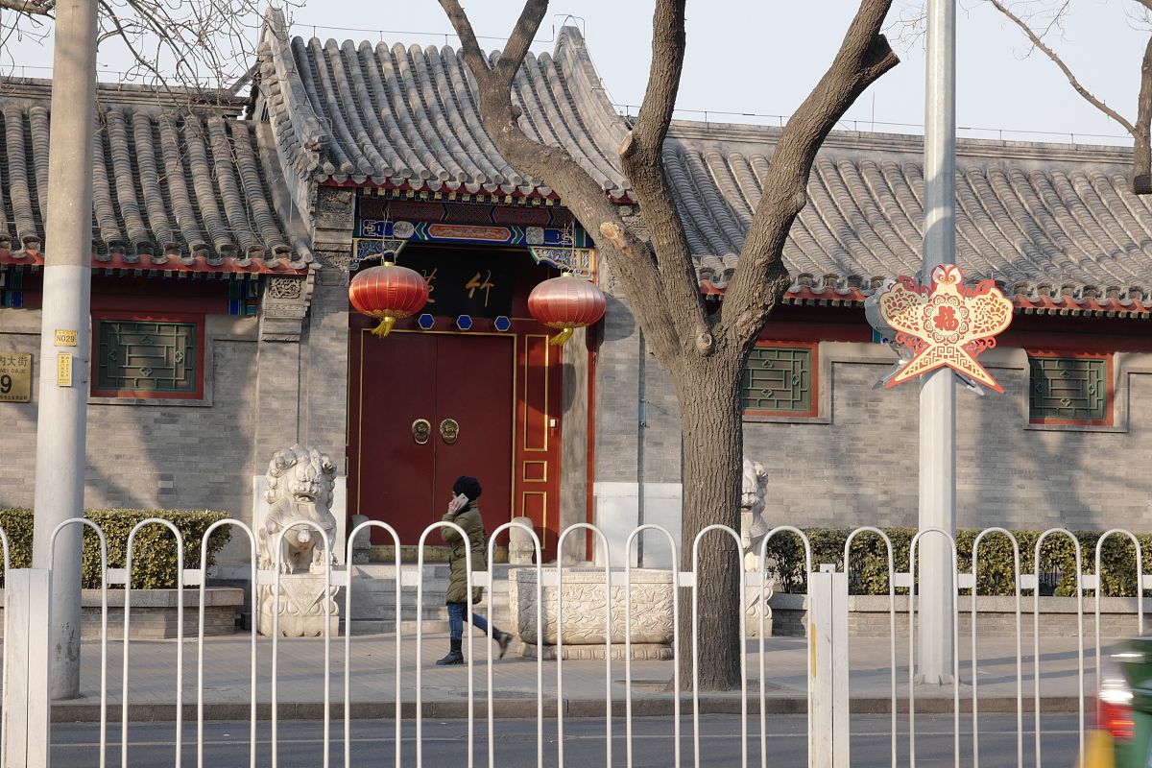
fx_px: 2592
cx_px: 576
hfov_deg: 25.1
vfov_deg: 16.9
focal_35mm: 81
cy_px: 384
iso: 500
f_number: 11
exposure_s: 1/125
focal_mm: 54
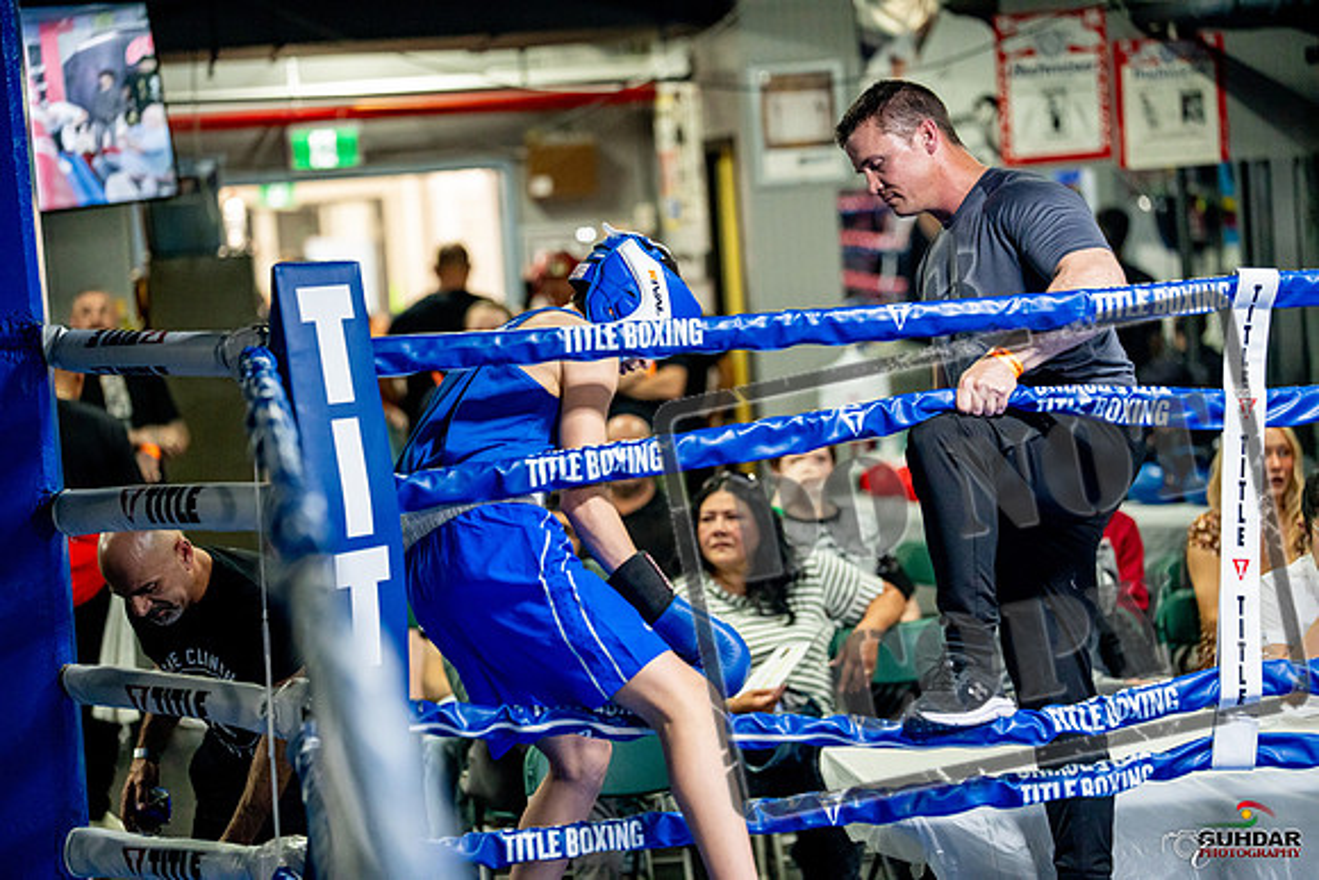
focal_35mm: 91
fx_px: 3335
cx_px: 660
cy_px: 440
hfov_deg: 22.4
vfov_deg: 15.0
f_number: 2
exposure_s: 1/1000
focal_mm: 91
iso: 4000
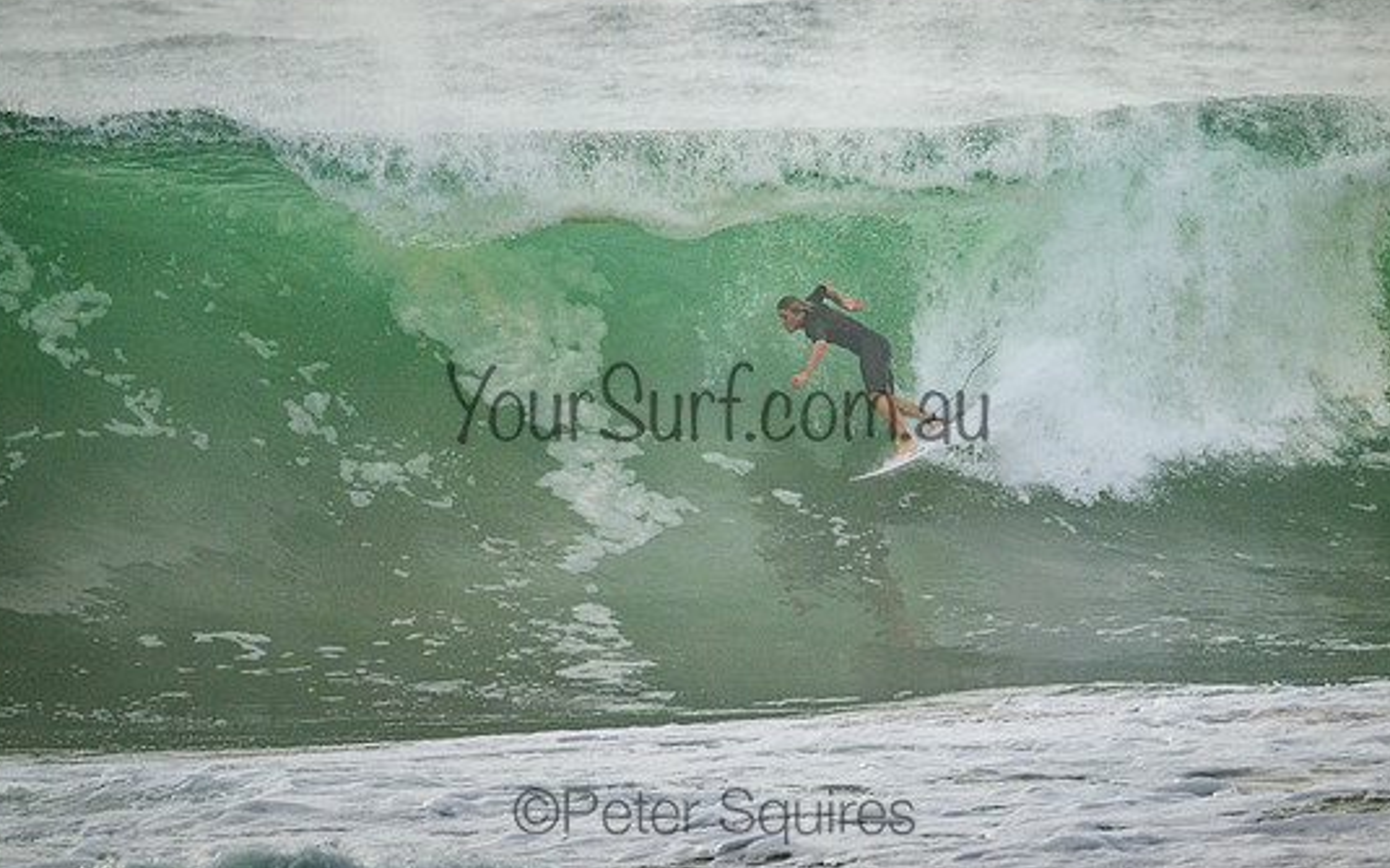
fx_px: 33477
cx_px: 714
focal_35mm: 884
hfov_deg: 2.4
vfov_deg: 1.5
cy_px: 381
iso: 1800
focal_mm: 800
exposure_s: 1/2500
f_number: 11
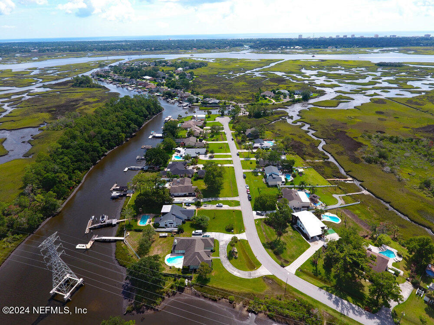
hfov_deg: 81.7
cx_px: 217
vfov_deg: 66.0
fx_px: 251
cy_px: 162
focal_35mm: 20
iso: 100
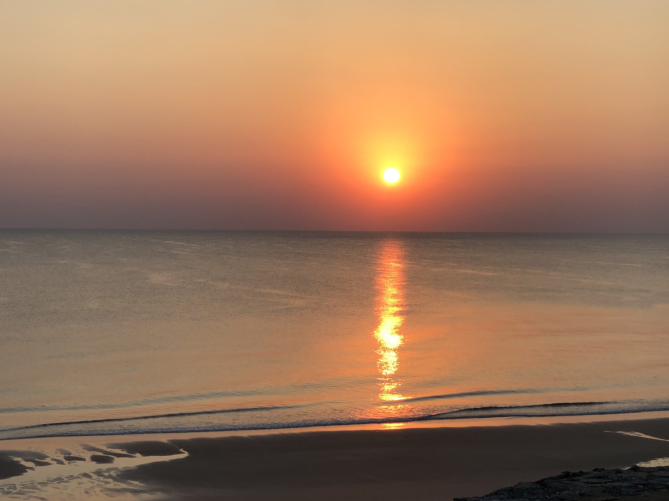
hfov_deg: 27.3
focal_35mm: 71
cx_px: 250
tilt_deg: -0.6
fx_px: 1372
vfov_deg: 20.7
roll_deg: +0.4
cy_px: 247
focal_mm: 6
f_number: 2.4
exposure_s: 1/495
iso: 16
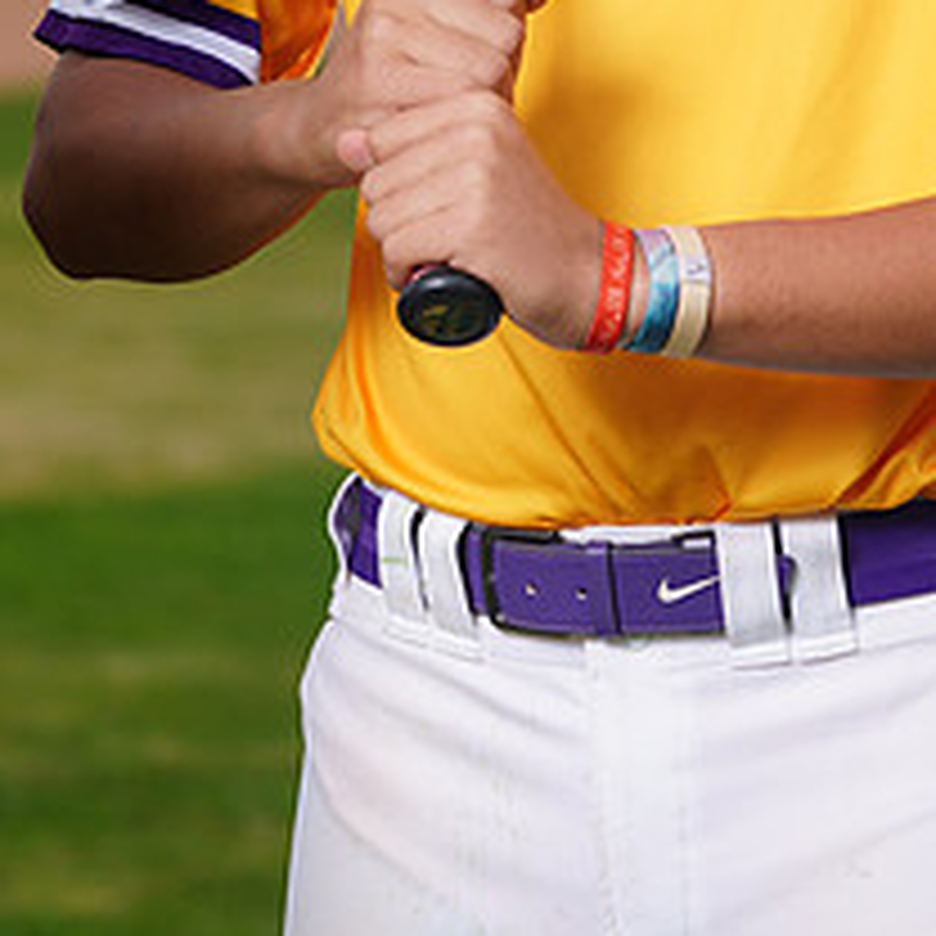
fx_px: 14500
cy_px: -302
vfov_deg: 3.7
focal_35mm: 474
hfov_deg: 3.7
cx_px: 749
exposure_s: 1/250
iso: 100
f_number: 7.1
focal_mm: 200
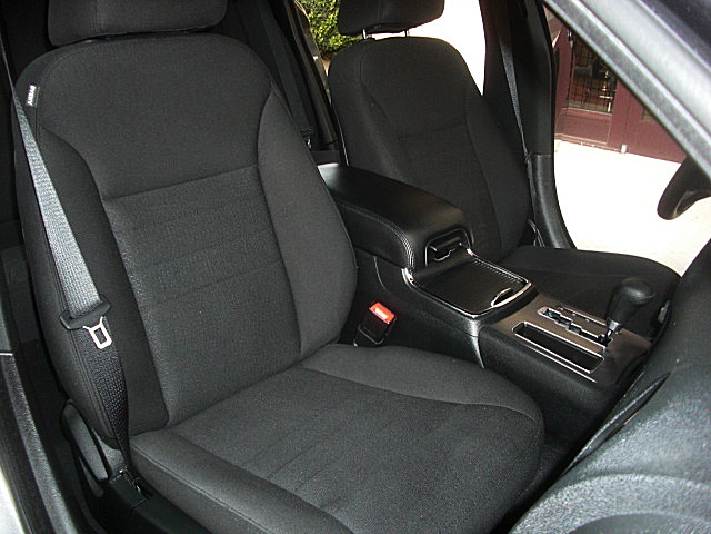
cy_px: 267
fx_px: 739
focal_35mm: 36
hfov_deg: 51.4
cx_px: 356
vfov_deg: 39.7
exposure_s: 1/60
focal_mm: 6.3
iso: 200
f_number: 2.8
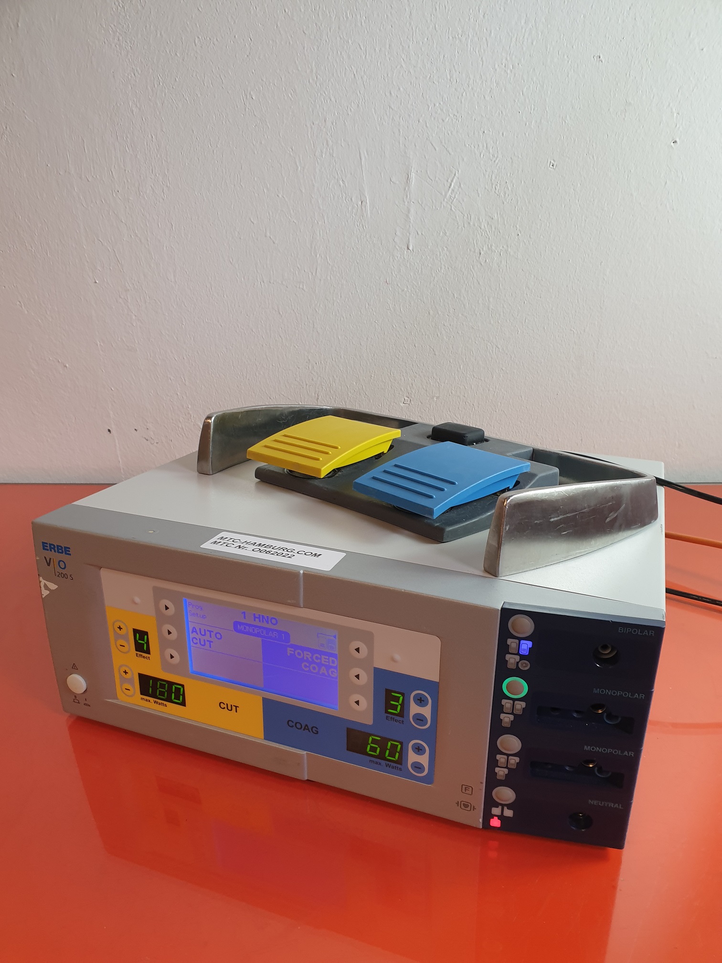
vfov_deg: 67.3
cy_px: 482
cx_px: 361
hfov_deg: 53.1
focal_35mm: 26
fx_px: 723
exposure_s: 1/50
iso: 100
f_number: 2.4
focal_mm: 4.3
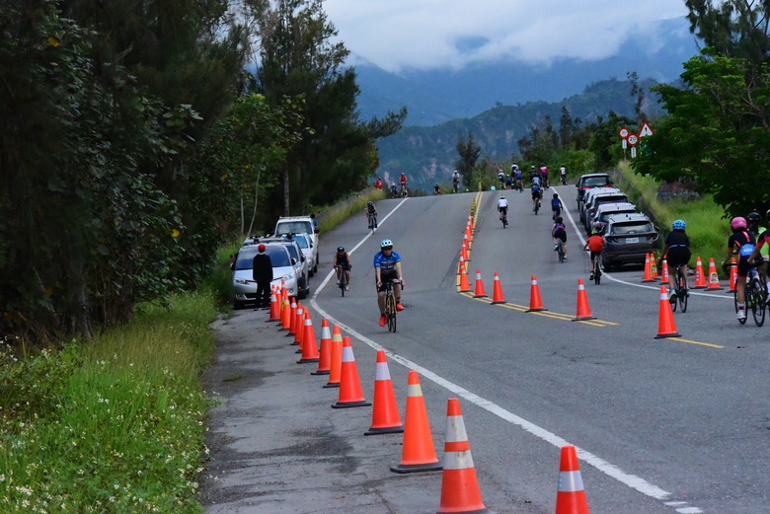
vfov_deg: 10.2
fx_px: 2889
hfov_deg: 15.2
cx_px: 385
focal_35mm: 135
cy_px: 257
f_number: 14
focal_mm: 135
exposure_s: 1/3200
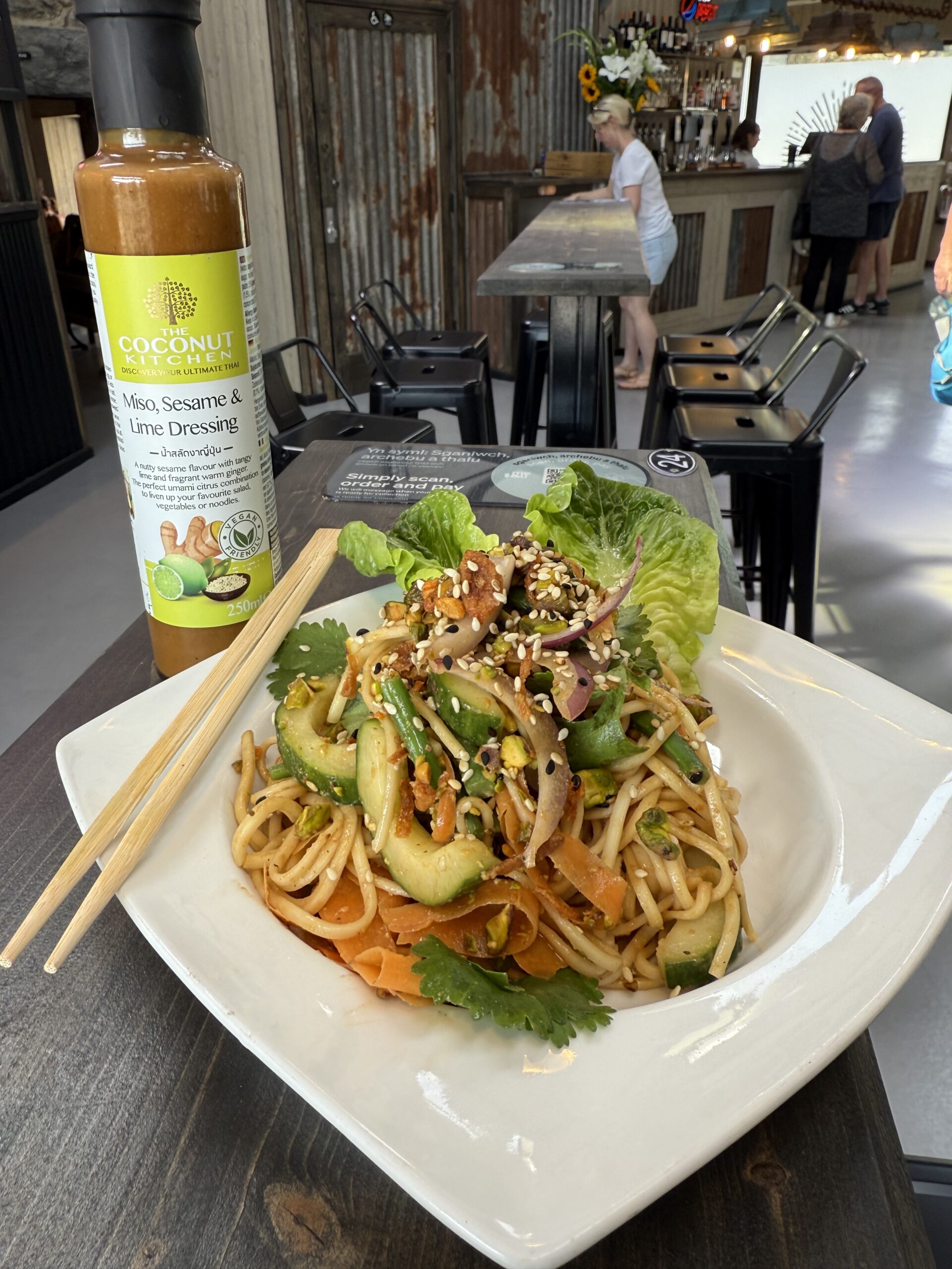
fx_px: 880
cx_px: 476
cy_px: 634
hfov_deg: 56.8
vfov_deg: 71.6
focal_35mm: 24
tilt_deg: -24.3
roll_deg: +1.0
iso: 50
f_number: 2.2
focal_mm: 2.22
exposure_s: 1/99
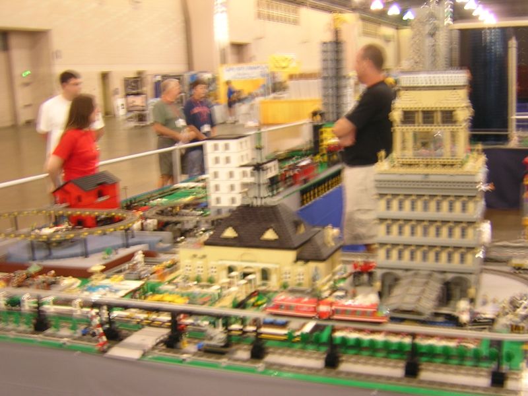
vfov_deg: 33.6
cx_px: 264
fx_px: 656
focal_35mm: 43
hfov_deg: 43.9
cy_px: 198
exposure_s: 1/5.1
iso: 100
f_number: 2.8
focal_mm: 5.6
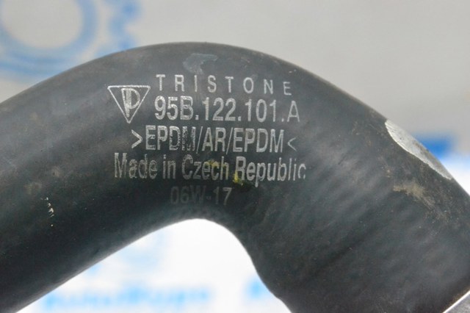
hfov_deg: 24.6
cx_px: 235
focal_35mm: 82
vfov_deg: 16.5
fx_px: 1076
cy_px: 156
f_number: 10
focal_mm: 55
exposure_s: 1/160
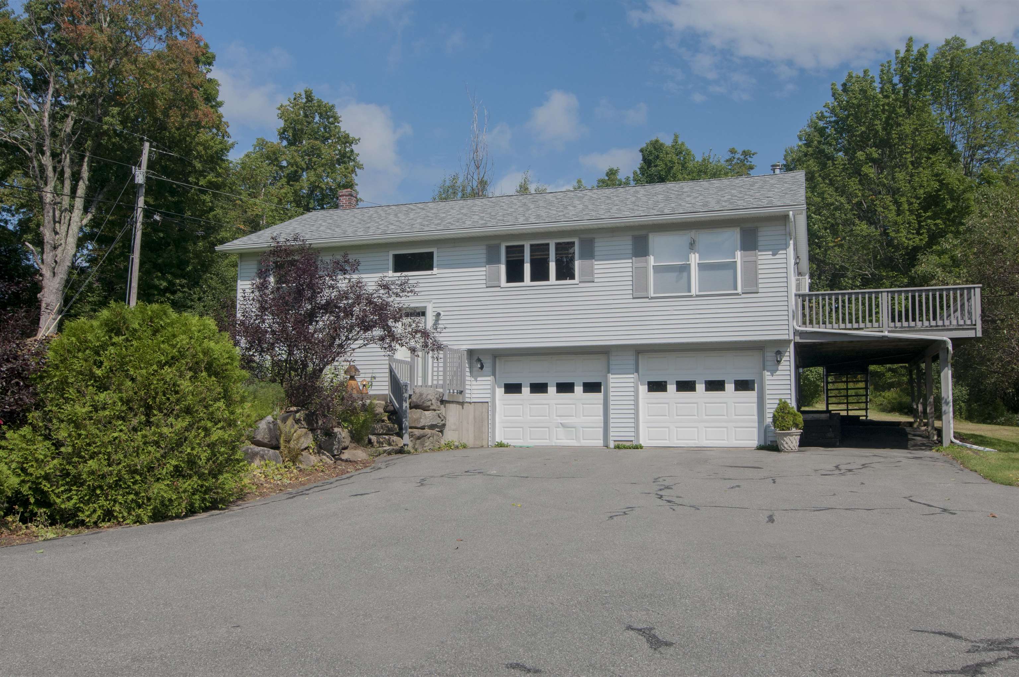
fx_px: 933
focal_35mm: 33
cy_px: 338
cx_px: 510
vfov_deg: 39.9
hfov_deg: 57.3
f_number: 11
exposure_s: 1/180
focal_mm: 22
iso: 400
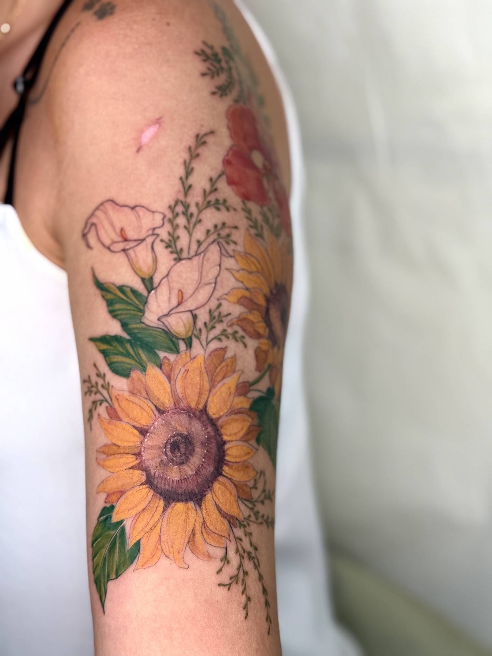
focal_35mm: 48
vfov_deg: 39.7
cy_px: 328
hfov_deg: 30.3
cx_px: 246
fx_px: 910
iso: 64
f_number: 1.78
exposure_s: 1/314
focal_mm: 6.76
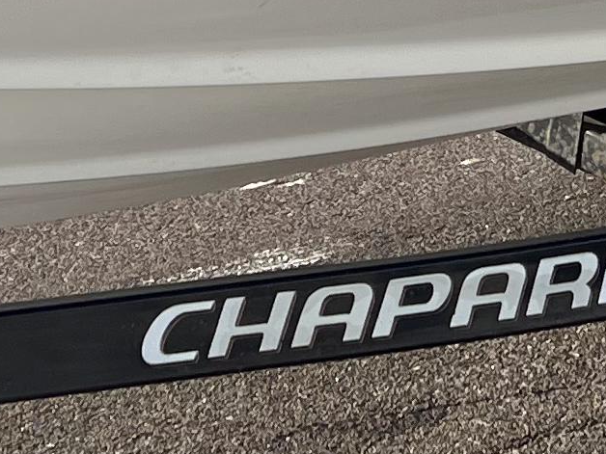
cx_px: 496
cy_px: -589
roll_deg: +4.1
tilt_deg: +3.3
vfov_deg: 8.3
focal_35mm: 167
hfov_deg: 11.8
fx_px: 2924
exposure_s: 1/4630
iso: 50
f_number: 1.5
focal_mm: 5.7
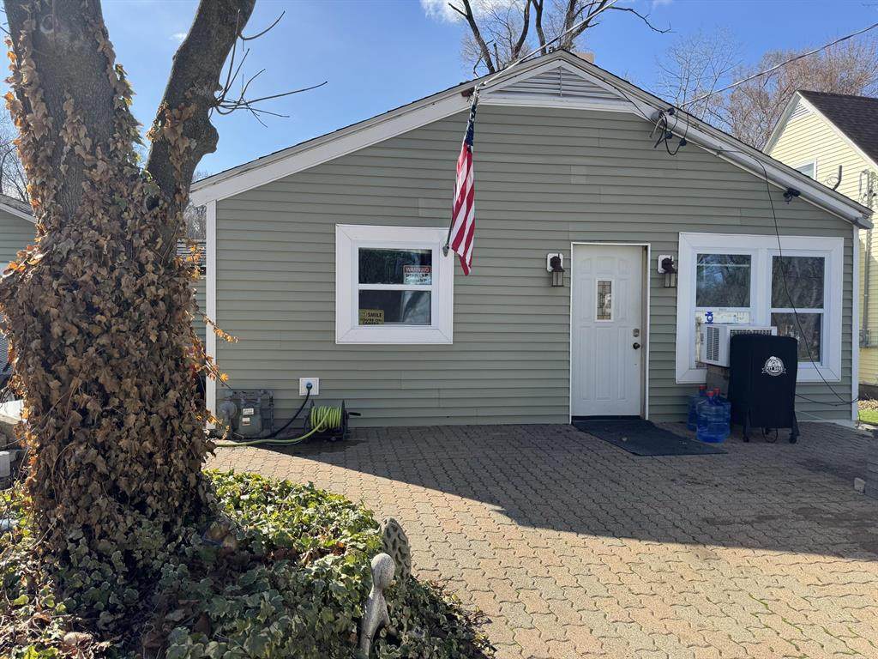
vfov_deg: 56.8
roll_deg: +0.0
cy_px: 330
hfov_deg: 71.6
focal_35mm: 24
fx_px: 609
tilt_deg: -1.6
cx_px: 439
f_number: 1.78
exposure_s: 1/1923
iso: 80
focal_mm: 6.76
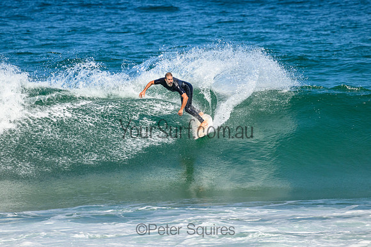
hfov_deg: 2.2
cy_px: 105
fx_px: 9486
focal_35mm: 920
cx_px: 178
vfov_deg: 1.5
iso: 1250
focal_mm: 800
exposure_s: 1/2000
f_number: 11
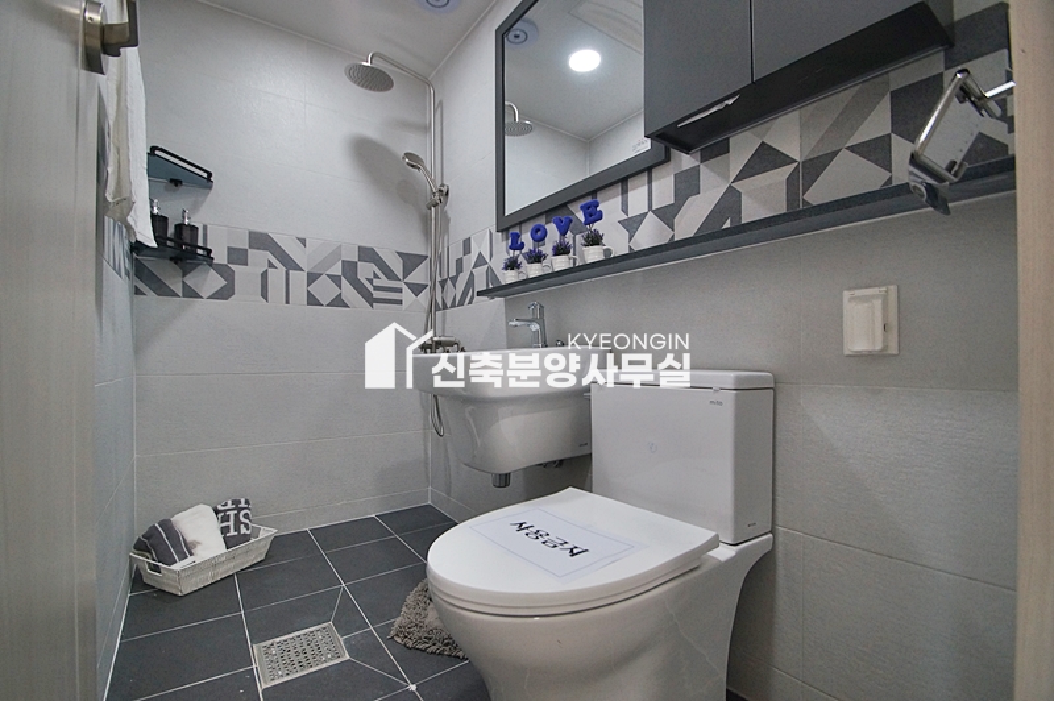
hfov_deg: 100.4
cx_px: 527
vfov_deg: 77.2
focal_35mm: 15
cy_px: 350
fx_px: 439
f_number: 4
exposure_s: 1/125
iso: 800
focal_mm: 10
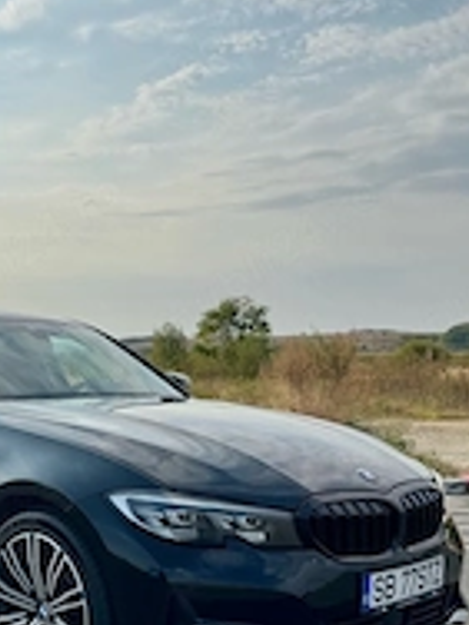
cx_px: 80
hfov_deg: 27.9
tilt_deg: +3.0
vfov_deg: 37.5
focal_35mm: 51
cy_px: 299
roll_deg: +0.9
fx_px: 921
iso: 80
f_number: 1.78
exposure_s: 1/3096
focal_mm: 6.76
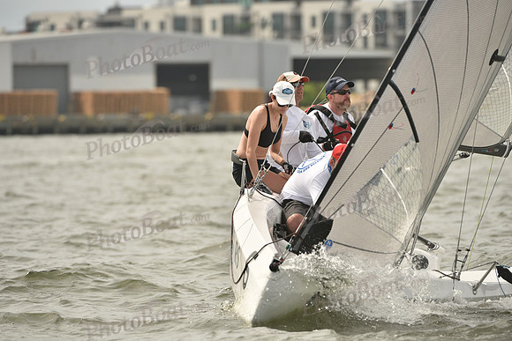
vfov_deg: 3.4
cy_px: 170
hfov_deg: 5.2
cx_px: 256
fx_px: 5690
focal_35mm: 400
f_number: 5.6
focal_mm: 400
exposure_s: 1/1600
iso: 320
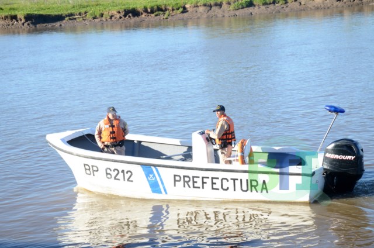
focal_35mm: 99
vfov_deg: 13.8
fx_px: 1026
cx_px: 187
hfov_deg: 20.7
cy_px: 124
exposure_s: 1/100
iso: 100
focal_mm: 66
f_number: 8
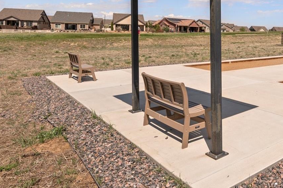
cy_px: 36
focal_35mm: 32
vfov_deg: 39.3
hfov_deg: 53.6
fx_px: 251
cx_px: 238
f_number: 8
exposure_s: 1/1250
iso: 400
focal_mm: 17
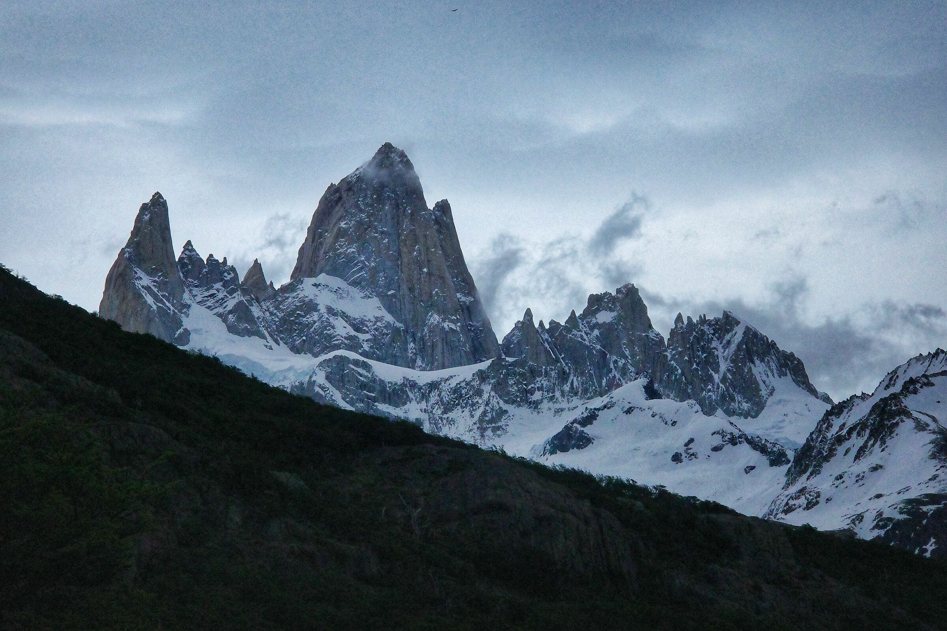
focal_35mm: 75
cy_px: 316
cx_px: 474
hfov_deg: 27.0
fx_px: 1973
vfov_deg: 18.2
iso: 5000
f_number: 10
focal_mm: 39.1
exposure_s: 1/4000
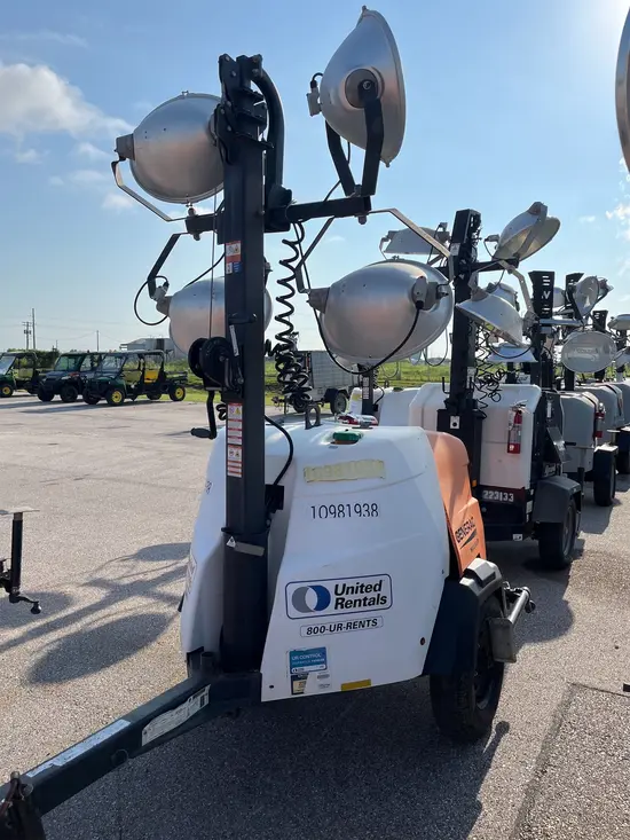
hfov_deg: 53.1
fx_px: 631
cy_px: 420
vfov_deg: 67.3
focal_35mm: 26
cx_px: 315
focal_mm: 5.1
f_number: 1.6
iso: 50
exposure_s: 1/4651
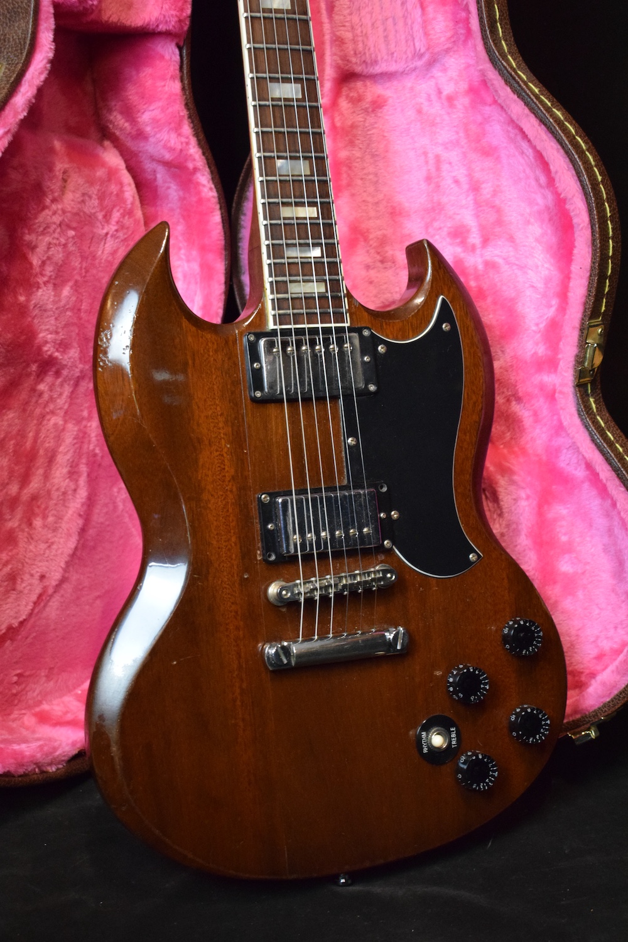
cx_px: 314
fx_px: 1491
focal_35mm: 57
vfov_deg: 35.1
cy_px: 471
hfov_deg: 23.8
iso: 3600
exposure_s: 1/60
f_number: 4.8
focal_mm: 38
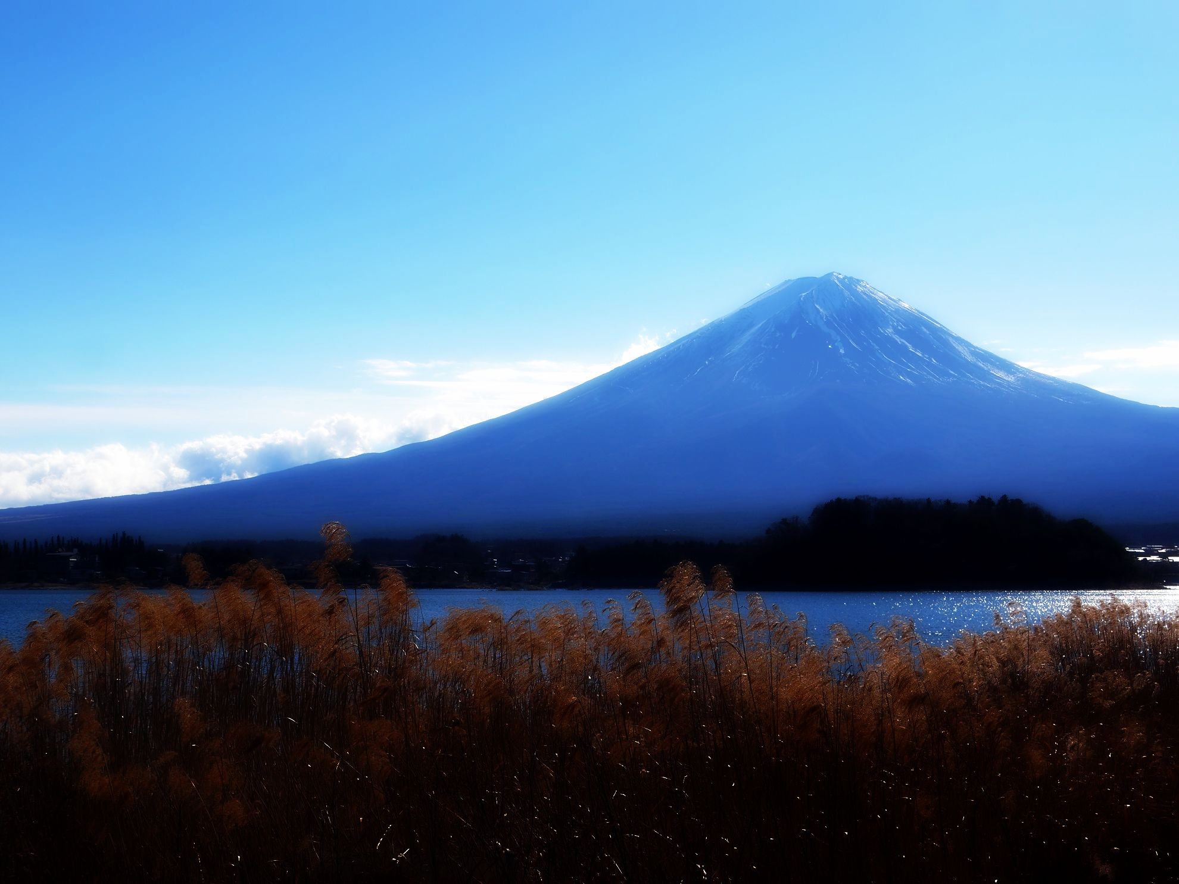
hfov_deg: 34.3
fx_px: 1907
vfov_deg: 26.1
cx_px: 590
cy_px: 442
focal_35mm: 56
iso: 160
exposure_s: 1/500
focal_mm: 28
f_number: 10
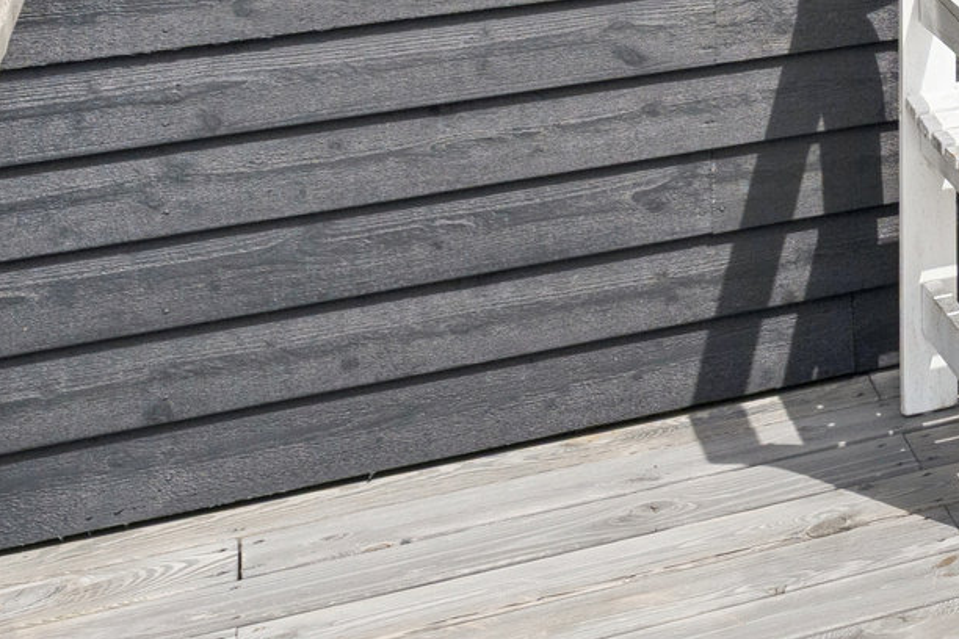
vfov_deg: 12.4
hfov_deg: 14.1
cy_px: -614
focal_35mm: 98
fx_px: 2610
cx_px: 2322
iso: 250
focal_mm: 20
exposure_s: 1/1600
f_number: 6.3
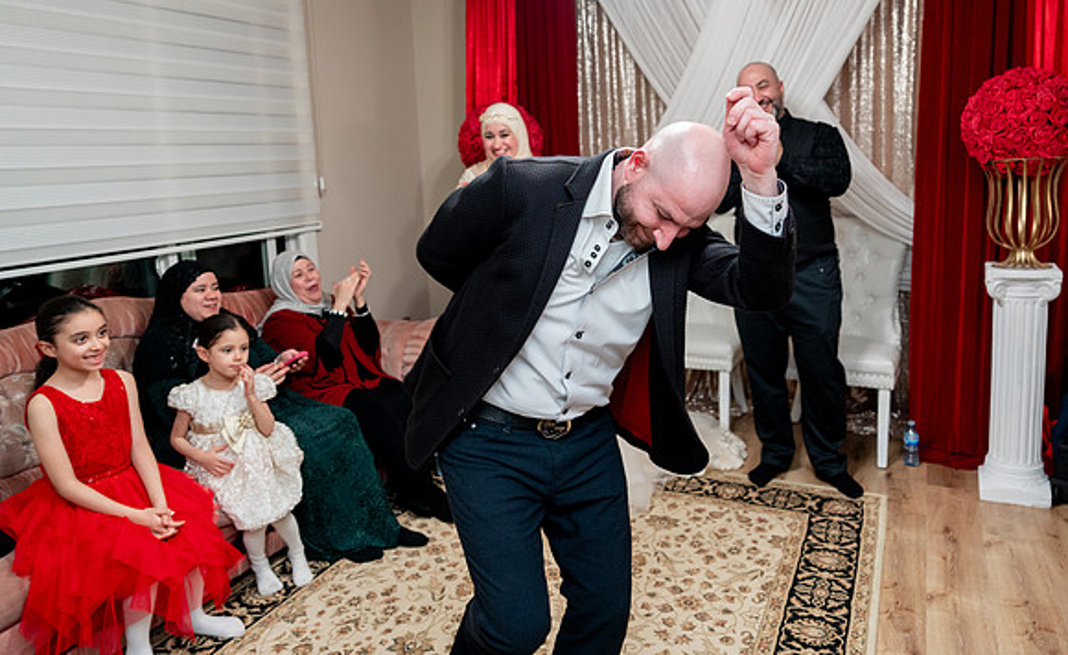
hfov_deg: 68.6
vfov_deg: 45.3
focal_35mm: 27
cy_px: 265
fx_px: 781
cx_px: 586
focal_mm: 24
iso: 1600
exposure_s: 1/160
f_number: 2.8
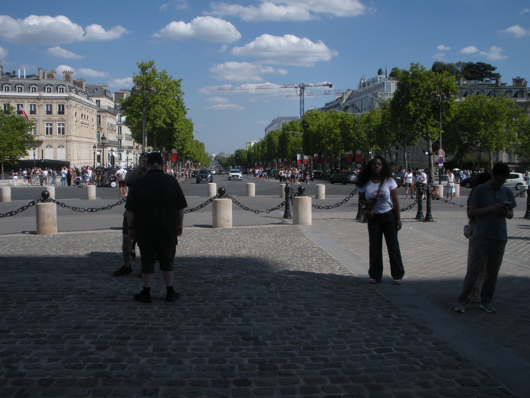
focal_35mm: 36
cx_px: 265
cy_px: 199
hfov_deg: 51.4
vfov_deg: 39.7
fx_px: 551
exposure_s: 1/489
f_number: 5.6
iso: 64
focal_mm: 6.3
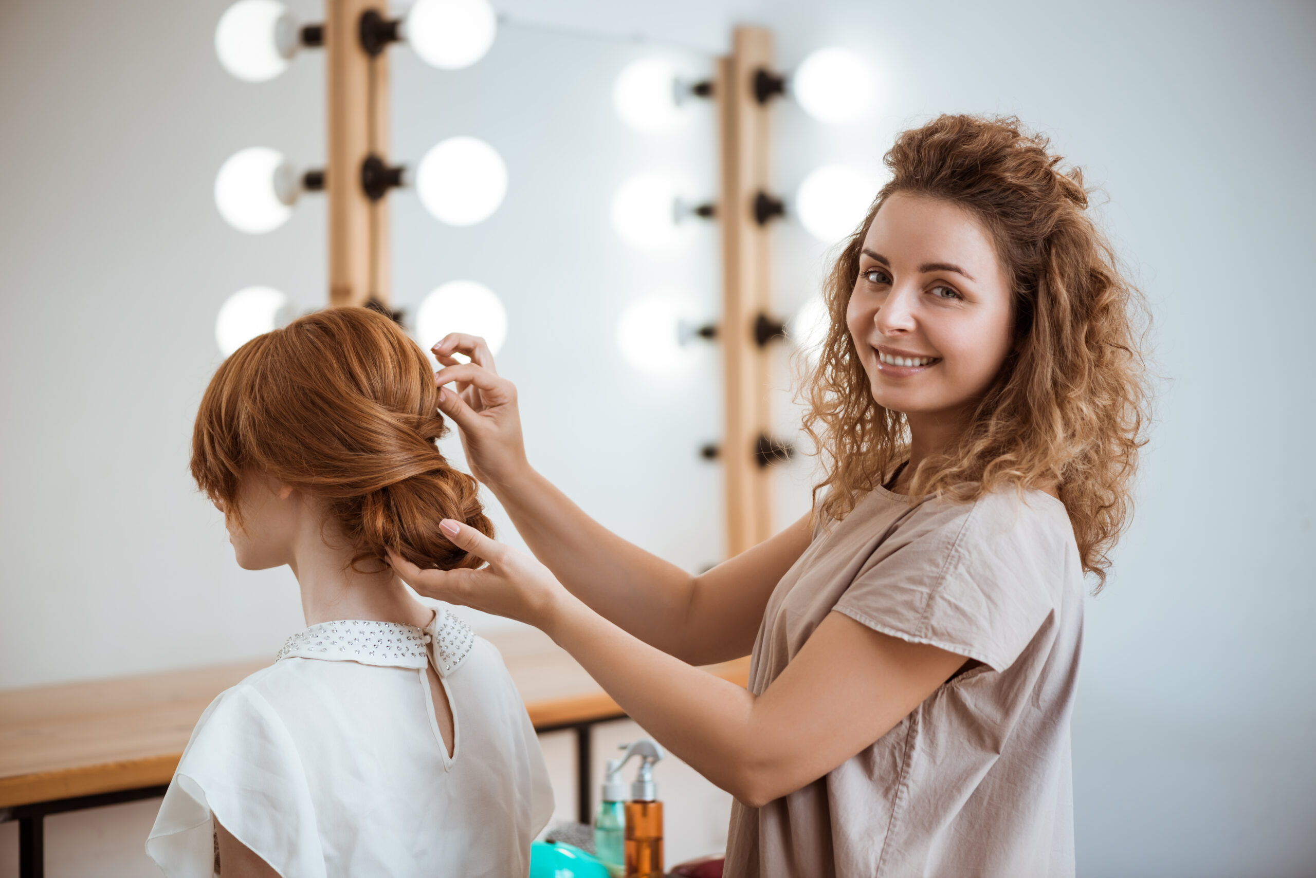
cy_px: 439
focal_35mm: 105
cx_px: 658
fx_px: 3840
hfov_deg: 19.4
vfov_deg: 13.1
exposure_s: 1/200
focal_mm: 105
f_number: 2.8
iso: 125
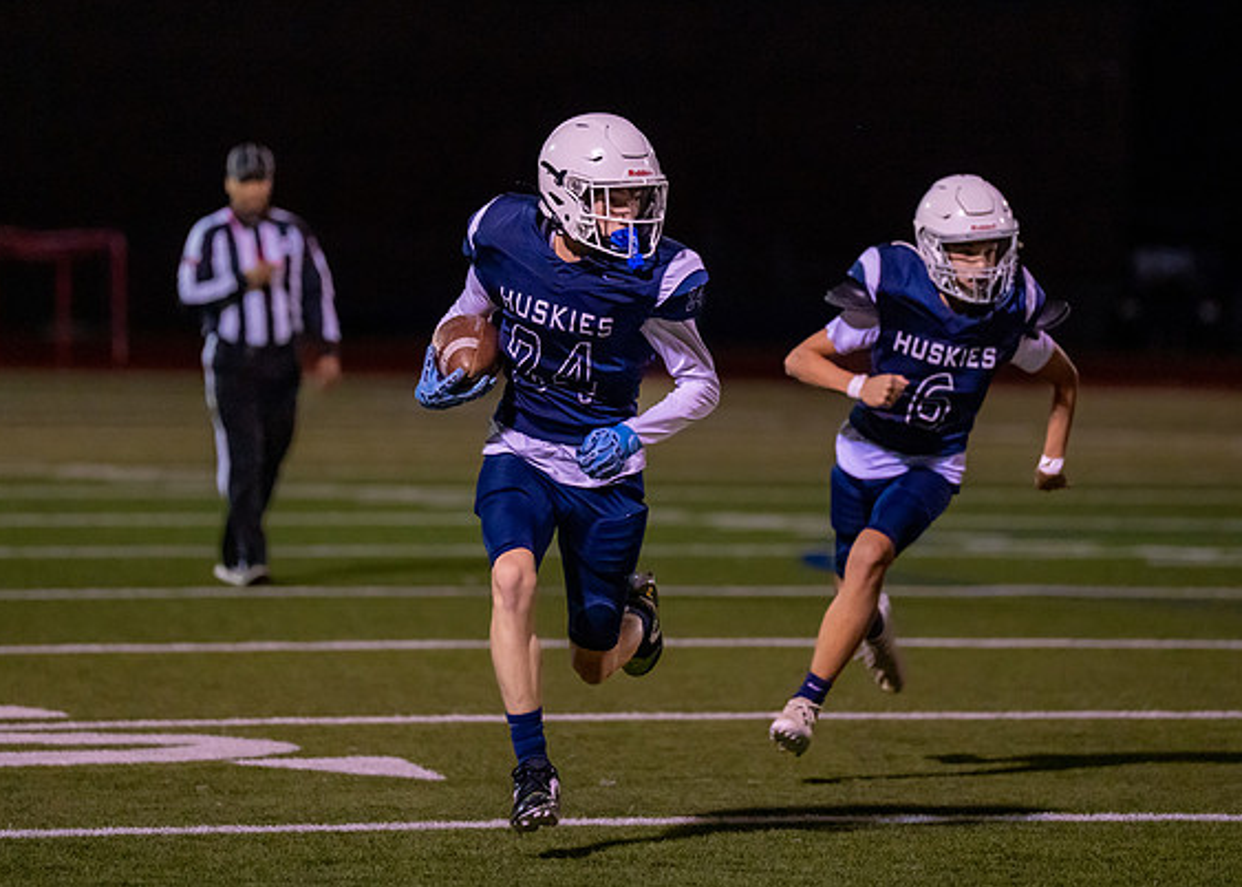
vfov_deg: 4.9
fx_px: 10263
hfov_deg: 6.9
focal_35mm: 291
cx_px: 662
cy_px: 355
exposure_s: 1/1250
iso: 5000
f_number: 2.8
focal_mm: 200
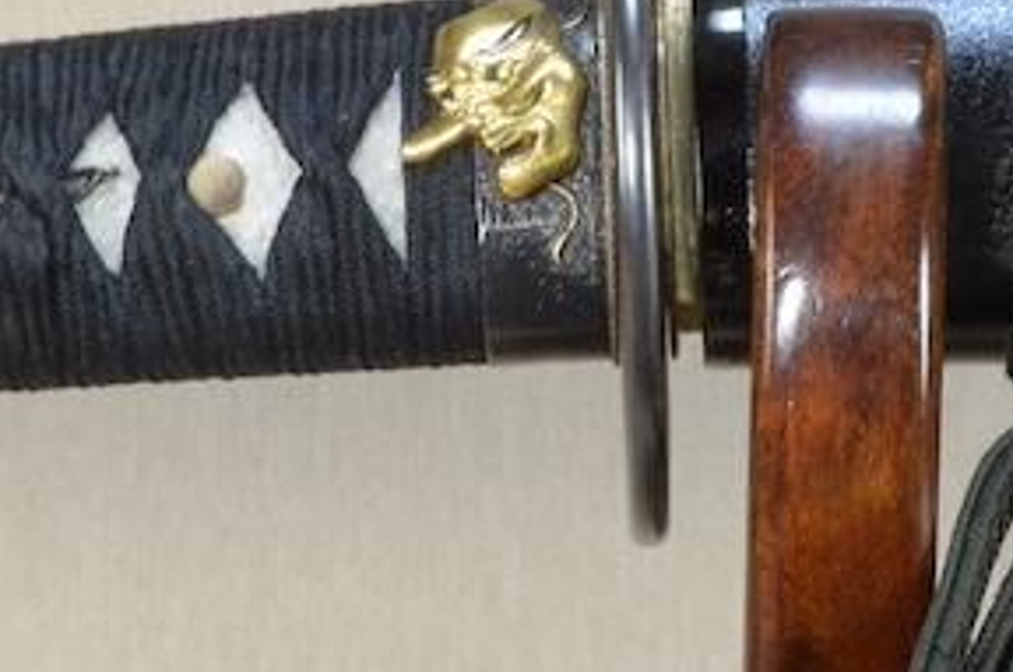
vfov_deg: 9.4
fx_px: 4101
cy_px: 209
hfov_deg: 14.1
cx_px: 601
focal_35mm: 146
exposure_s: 1/2
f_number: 11
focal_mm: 20
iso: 400
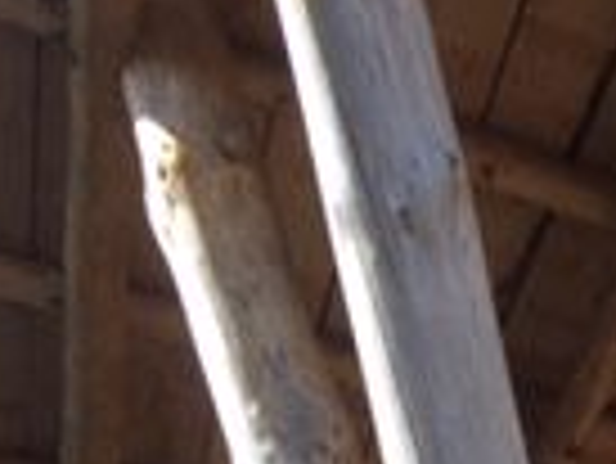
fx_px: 2404
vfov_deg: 10.0
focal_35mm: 135
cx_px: 1295
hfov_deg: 12.5
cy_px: 987
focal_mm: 4.15
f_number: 2.2
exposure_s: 1/363
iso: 32
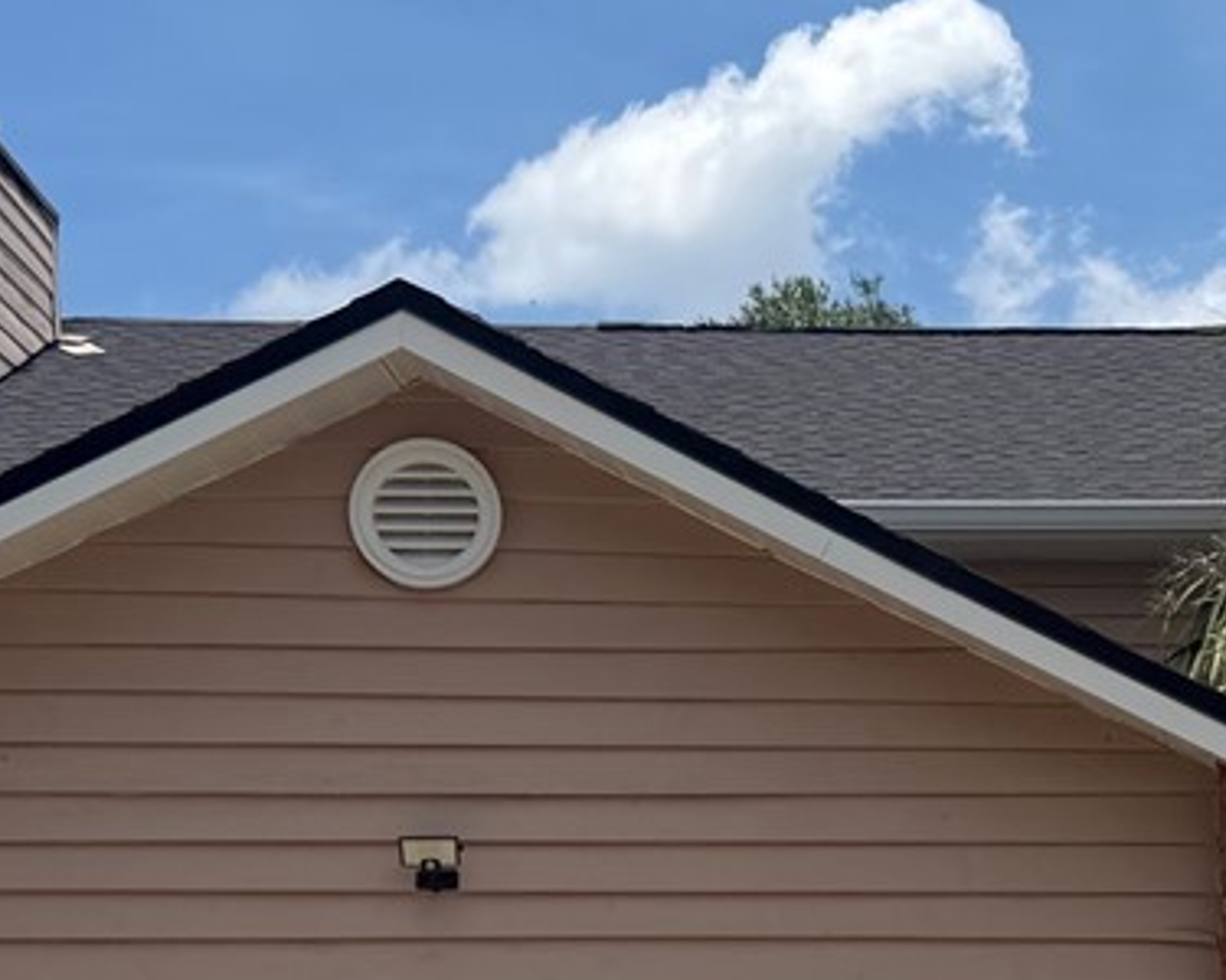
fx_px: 3628
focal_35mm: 100
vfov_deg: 14.7
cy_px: 1271
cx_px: 1282
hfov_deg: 18.6
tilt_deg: +4.2
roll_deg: +0.8
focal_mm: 6.76
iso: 80
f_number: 1.78
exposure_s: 1/6173
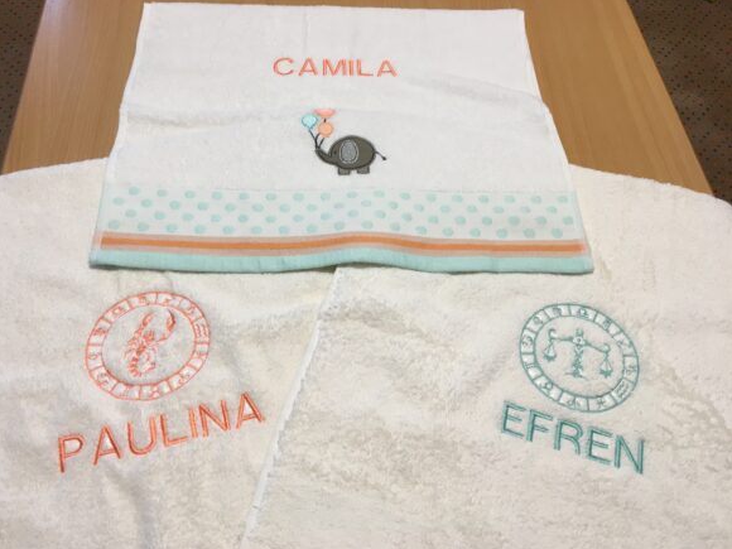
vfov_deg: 46.8
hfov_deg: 60.0
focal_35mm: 30
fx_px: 634
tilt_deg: -58.7
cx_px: 356
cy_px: 280
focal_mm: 4.15
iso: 50
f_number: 2.2
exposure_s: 1/33
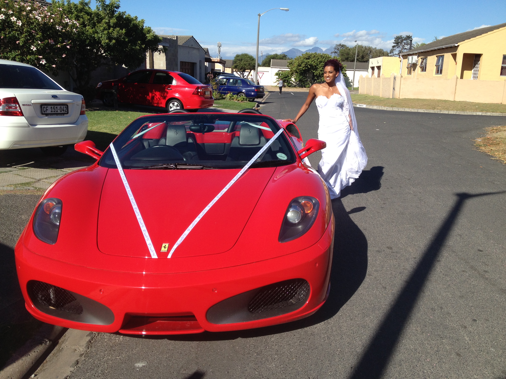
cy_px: 190
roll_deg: -4.2
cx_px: 253
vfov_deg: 40.7
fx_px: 512
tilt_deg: -16.6
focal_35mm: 35
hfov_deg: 52.6
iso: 50
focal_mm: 4.28
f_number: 2.4
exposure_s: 1/1623
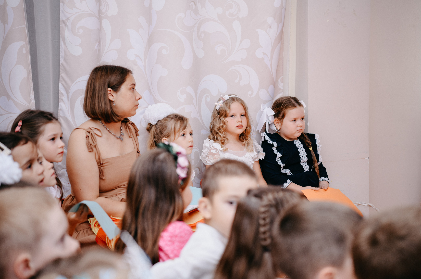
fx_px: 835
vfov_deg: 19.0
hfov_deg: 28.3
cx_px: 215
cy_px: 143
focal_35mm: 72
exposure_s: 1/160
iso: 500
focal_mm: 70
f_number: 3.2
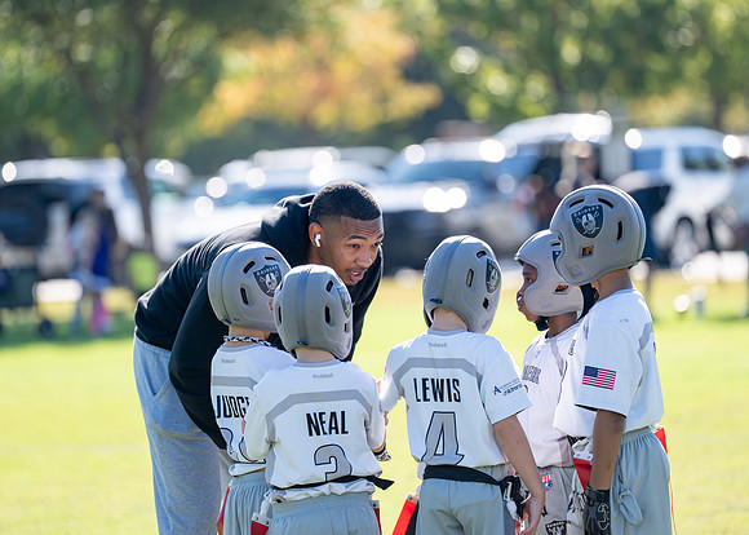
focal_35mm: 208
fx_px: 4433
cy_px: 224
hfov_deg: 9.7
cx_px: 363
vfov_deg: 6.9
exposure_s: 1/2000
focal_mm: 171
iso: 250
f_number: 2.8
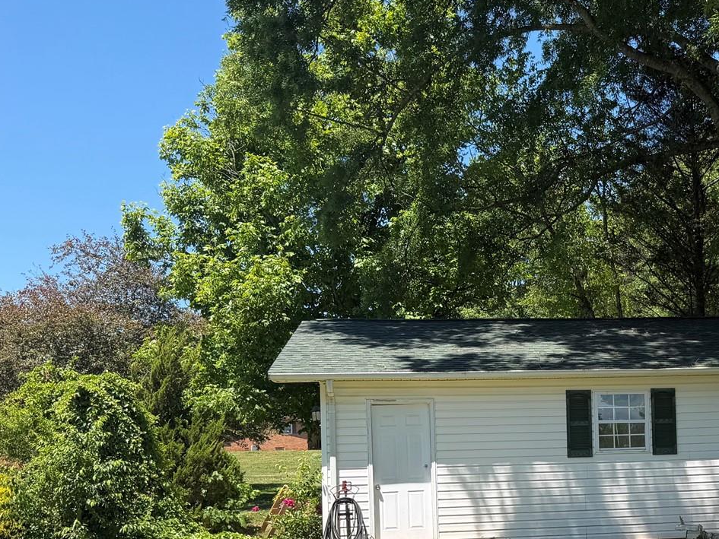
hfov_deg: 35.2
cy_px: 430
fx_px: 1080
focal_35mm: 52
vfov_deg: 27.5
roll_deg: +2.6
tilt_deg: +1.6
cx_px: 614
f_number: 1.78
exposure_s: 1/2053
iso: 80
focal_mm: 6.76
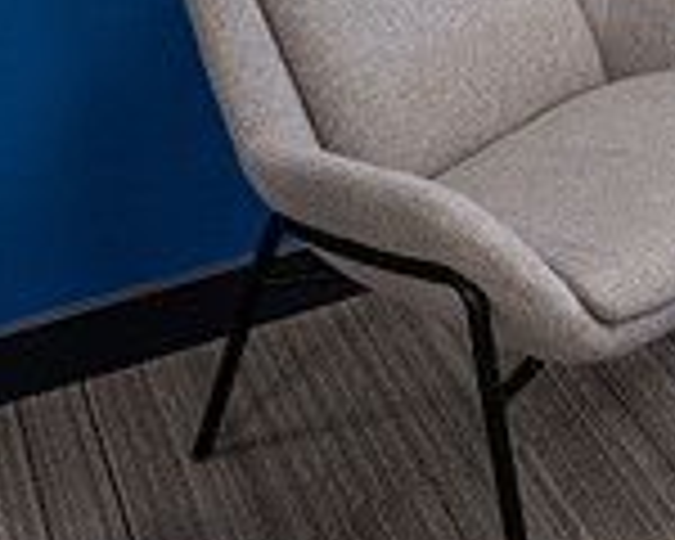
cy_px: -178
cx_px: 1251
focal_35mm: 87
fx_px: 1738
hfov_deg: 17.4
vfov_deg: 16.6
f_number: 5
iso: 1600
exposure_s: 1/160
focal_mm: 24
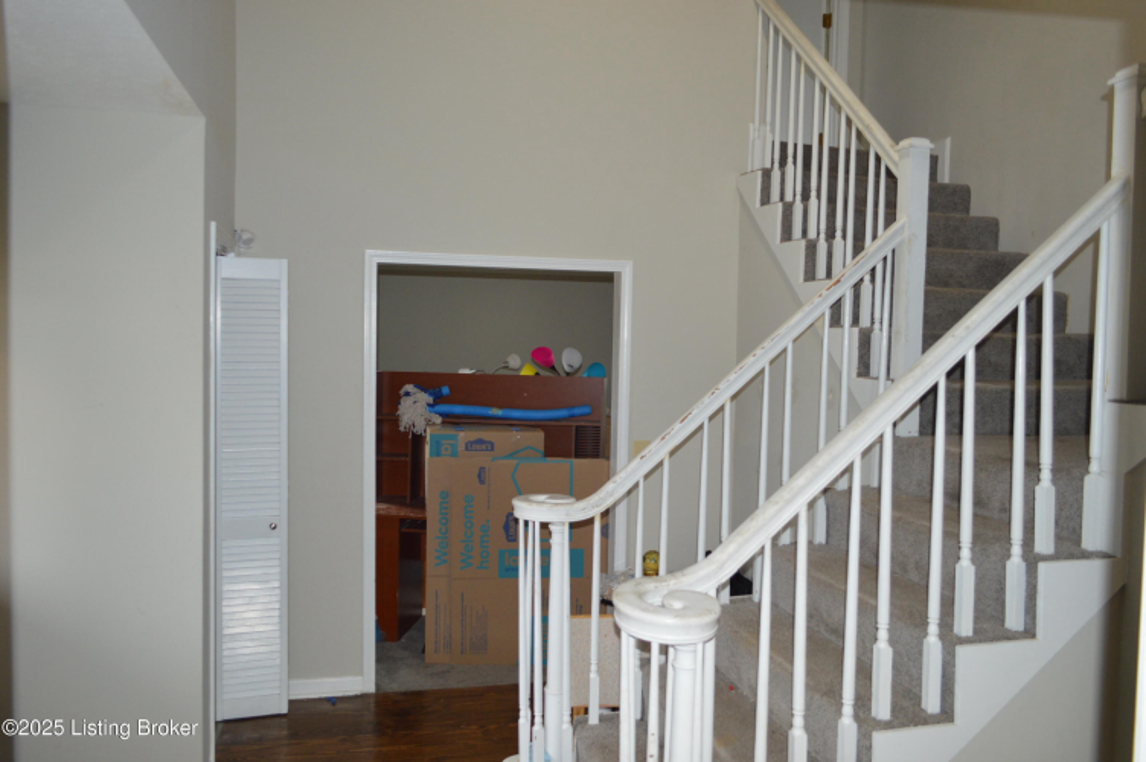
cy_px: 381
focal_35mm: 27
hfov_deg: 67.4
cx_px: 573
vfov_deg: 47.8
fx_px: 859
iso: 400
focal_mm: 18
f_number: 4
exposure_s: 1/60
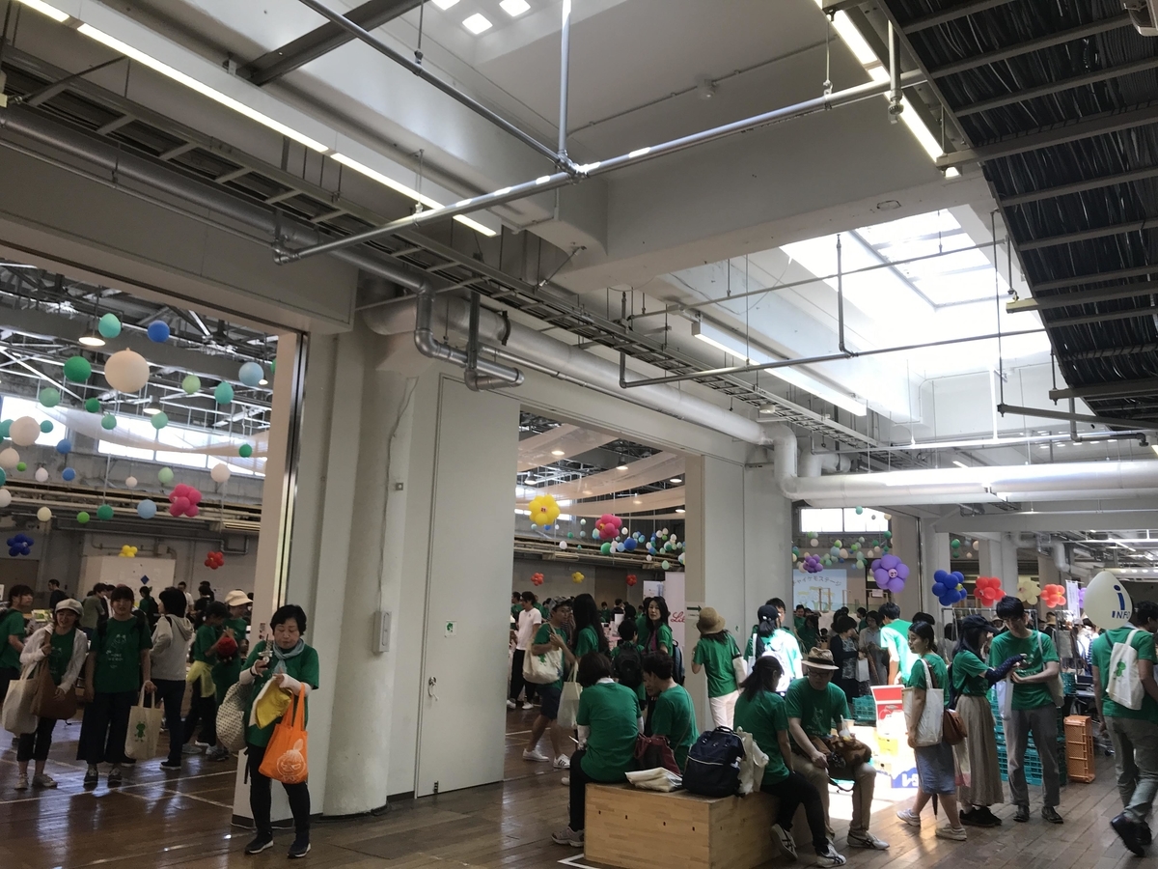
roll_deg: -2.4
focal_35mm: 28
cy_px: 434
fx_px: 937
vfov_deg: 49.7
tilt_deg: +10.6
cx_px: 579
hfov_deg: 63.4
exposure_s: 1/60
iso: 25
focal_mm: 3.99
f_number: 1.8
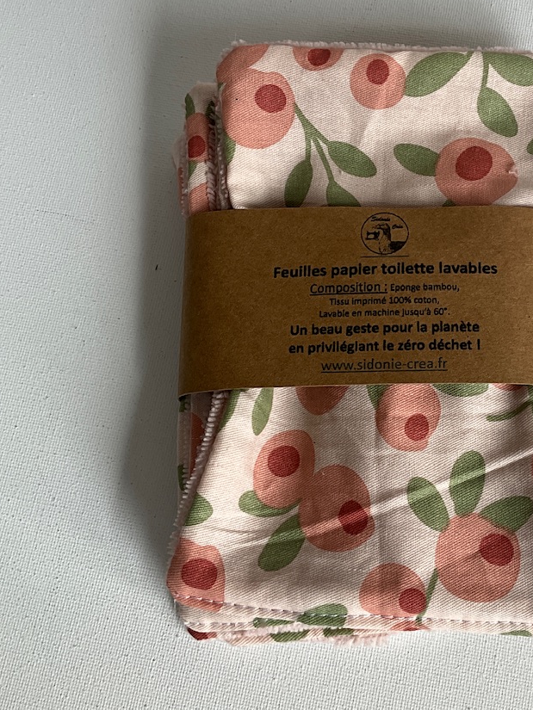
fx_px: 924
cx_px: 406
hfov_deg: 31.6
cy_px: 319
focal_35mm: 45
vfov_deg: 42.0
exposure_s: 1/126
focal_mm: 3
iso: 16
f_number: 1.8
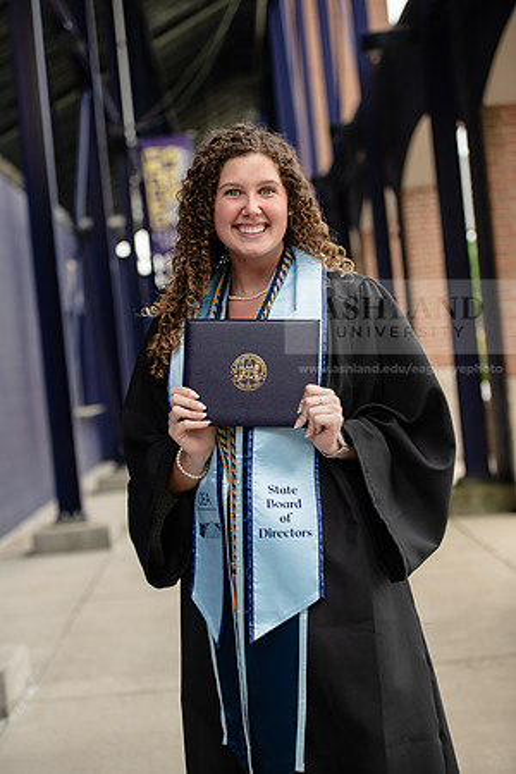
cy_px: 387
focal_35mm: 70
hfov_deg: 19.5
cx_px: 258
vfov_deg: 28.8
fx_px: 1505
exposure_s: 1/400
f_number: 3.2
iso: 320
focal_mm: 70
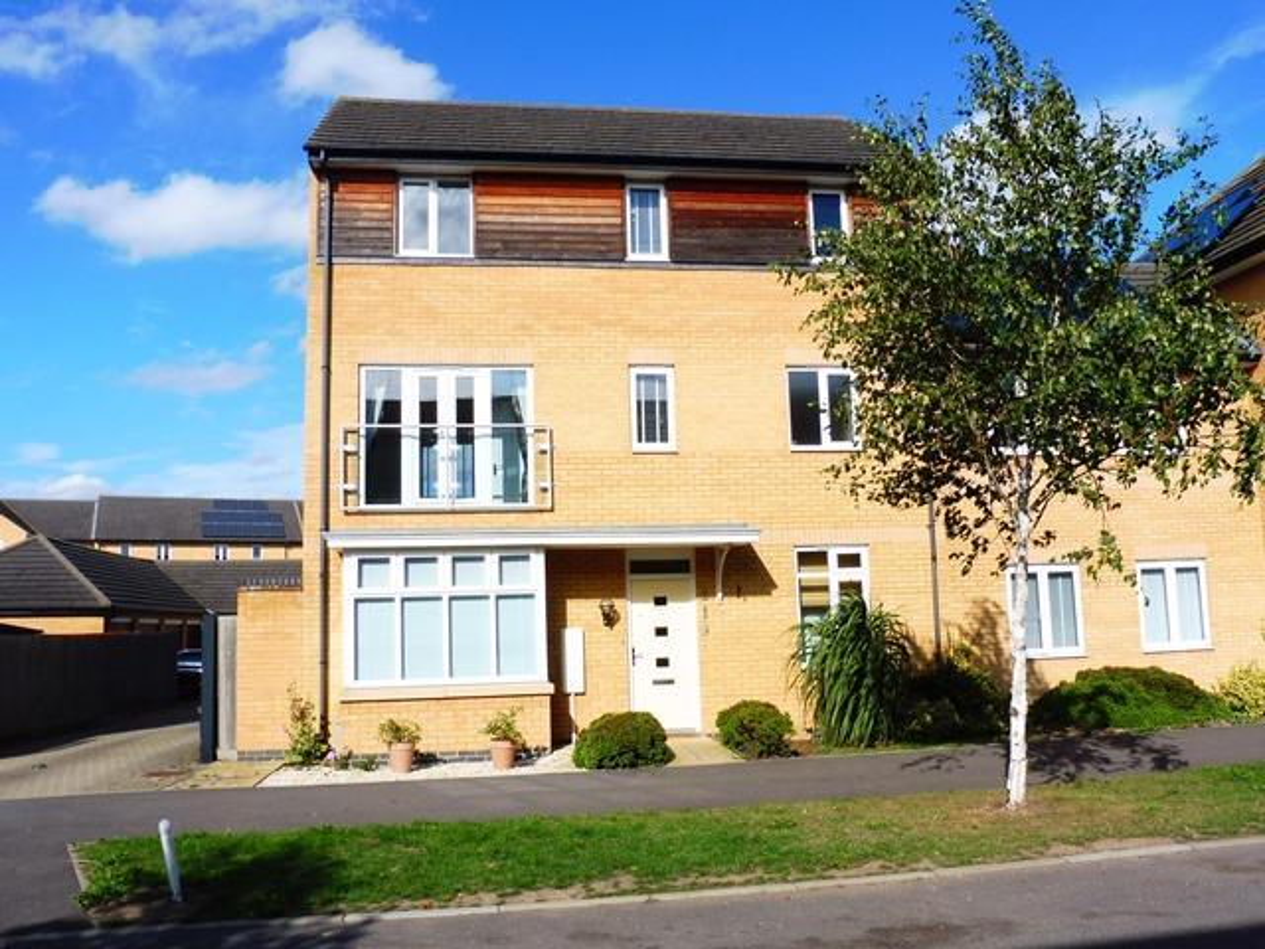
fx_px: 1096
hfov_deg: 60.0
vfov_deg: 46.8
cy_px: 474
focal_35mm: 30
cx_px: 632
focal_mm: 5.4
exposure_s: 1/1000
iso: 100
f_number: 4.5
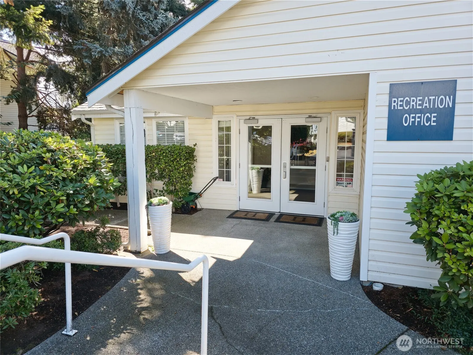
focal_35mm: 23
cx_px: 236
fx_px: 314
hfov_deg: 73.9
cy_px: 178
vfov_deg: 58.9
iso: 12
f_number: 1.7
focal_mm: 6.3
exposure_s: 1/160
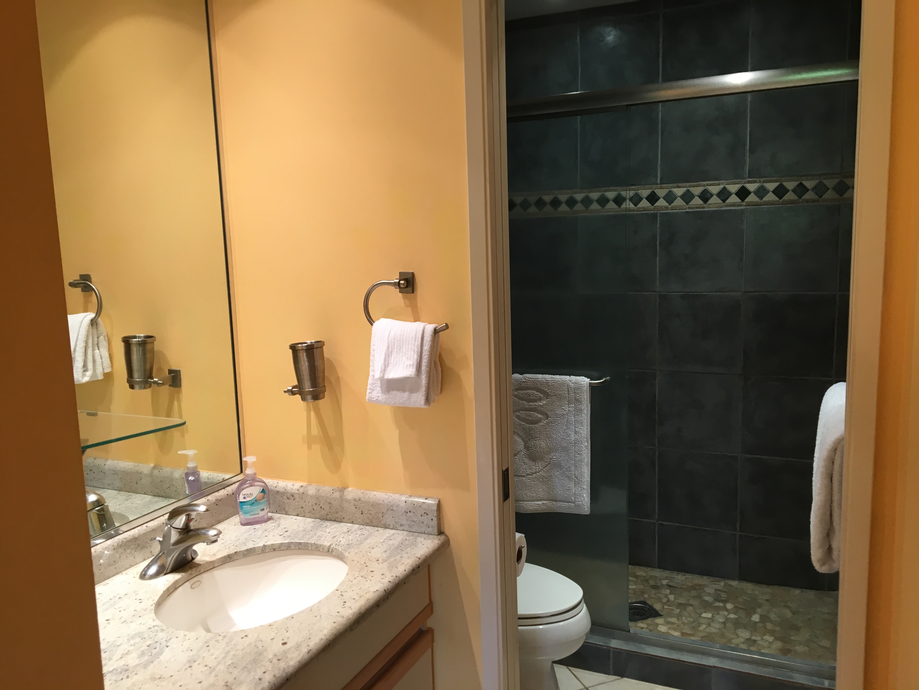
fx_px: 770
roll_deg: +2.1
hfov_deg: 61.7
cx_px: 460
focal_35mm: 29
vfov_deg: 48.2
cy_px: 345
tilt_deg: -8.5
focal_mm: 4.15
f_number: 2.2
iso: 50
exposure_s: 1/30
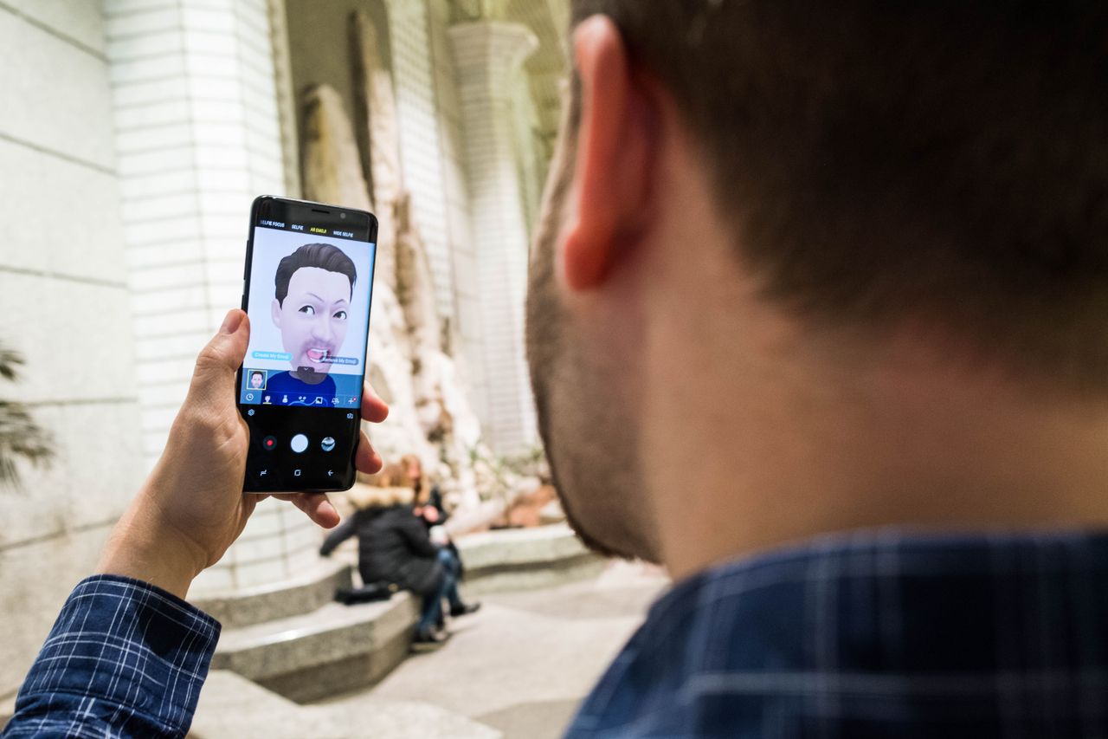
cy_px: 370
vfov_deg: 37.8
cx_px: 554
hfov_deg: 54.4
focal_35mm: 35
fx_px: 1077
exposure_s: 1/20
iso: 1600
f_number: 4
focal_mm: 23
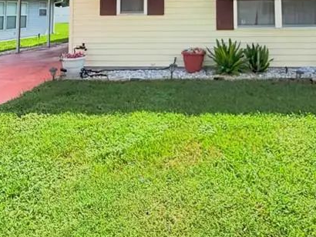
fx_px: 319
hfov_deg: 51.8
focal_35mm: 35
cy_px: -11
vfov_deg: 35.8
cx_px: 206
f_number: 2.2
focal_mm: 2.22
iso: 20
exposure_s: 1/2841
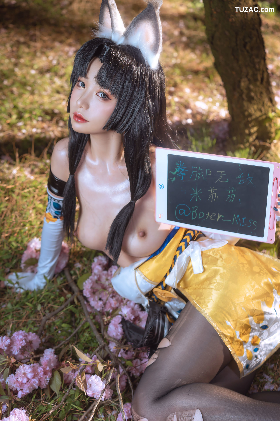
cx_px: 140
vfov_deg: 36.2
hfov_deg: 24.6
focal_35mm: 55
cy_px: 210
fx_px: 642
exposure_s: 1/30
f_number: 3.5
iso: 200
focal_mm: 55
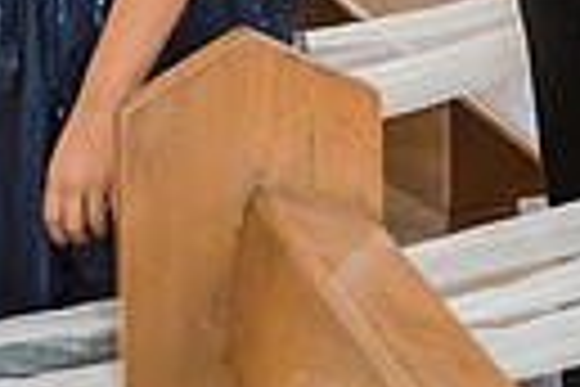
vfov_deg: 8.4
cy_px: -313
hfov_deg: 12.6
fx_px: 2529
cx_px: 791
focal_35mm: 157
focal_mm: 35
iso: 1600
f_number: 2.8
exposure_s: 1/250
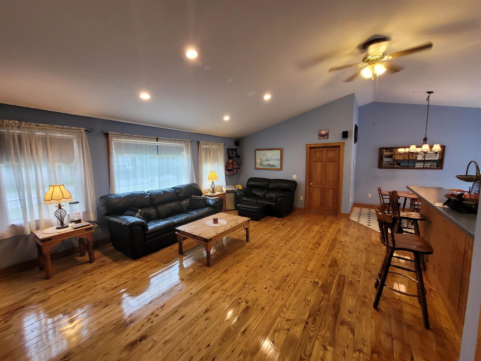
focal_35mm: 13
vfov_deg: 89.9
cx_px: 240
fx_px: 181
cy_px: 180
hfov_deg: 106.2
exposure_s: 1/59
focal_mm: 1.74
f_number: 2.2
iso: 200
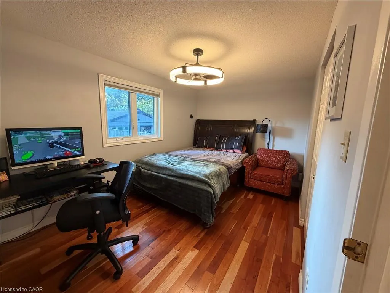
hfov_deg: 102.1
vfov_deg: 85.7
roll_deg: -2.1
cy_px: 146
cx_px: 195
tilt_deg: -8.9
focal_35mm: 14
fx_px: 158
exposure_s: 1/60
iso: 320
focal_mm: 2.22
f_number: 2.2
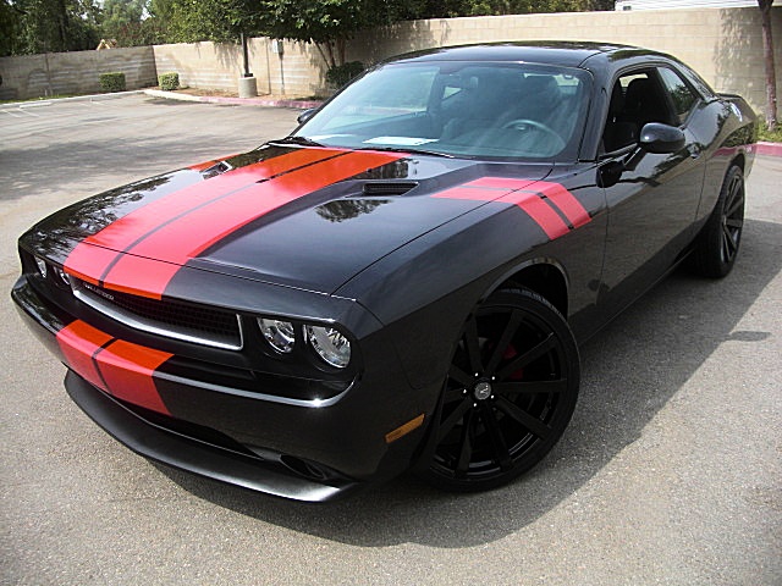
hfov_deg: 51.4
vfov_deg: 39.7
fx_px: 813
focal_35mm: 36
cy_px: 293
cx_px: 391
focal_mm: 6.3
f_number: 2.8
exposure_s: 1/500
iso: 50
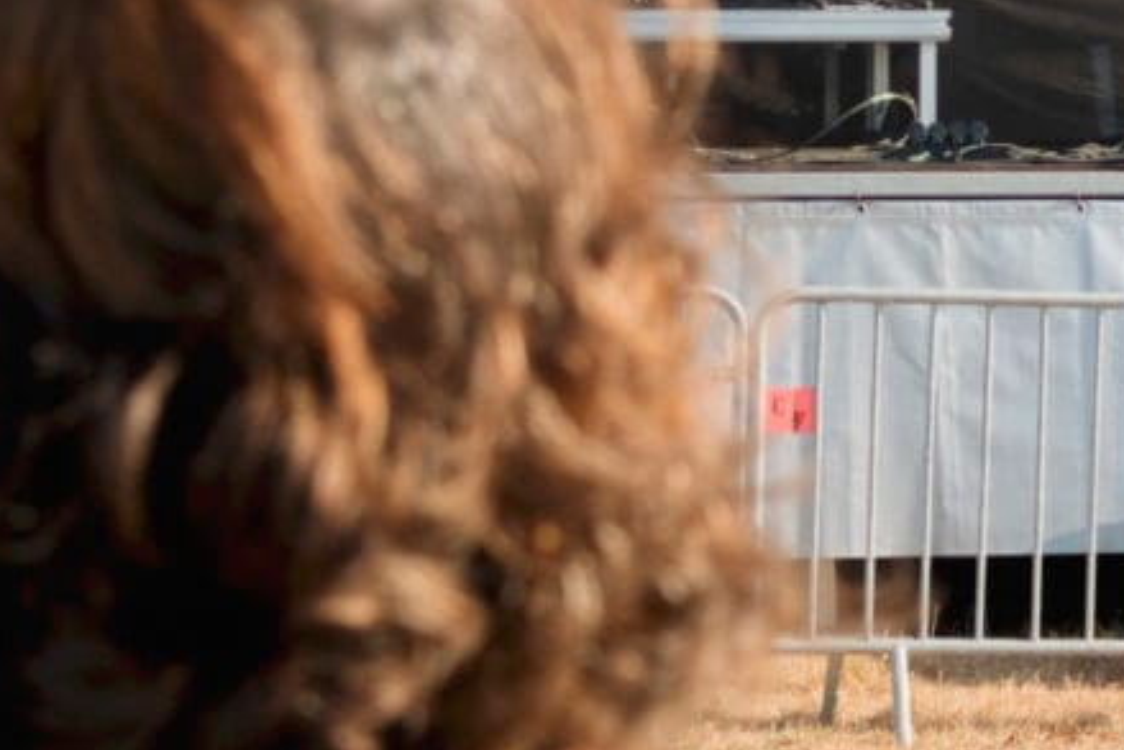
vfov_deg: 6.4
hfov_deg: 9.3
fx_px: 6654
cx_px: 1938
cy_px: -5
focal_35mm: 213
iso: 160
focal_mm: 48.7
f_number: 7.1
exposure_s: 1/250
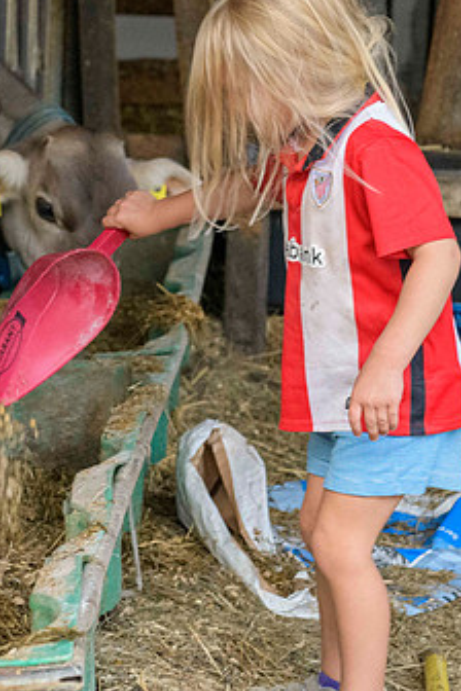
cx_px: 148
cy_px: 325
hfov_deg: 8.4
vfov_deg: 12.5
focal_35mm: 164
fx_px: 3150
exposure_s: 1/160
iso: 5600
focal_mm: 70
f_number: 5.6
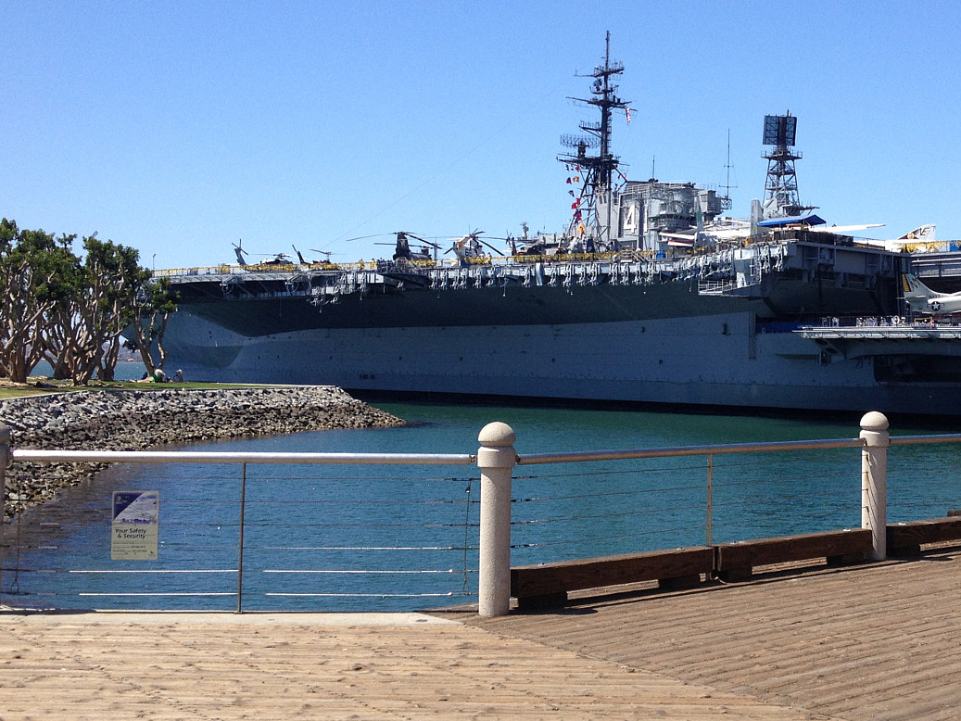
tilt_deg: +0.1
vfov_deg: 27.0
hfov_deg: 34.8
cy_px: 311
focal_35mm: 54
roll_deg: -2.4
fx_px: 1499
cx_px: 713
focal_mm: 4.28
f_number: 2.4
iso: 50
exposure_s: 1/1453
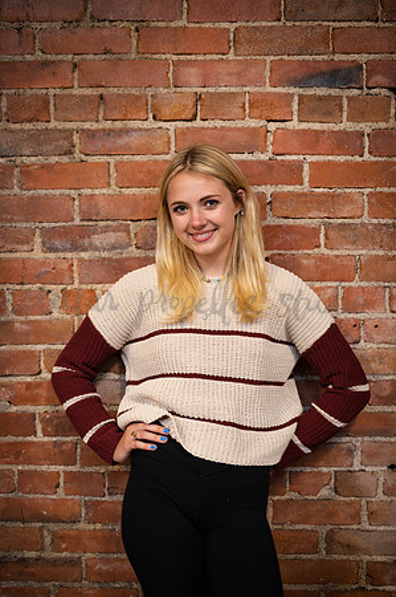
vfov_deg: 39.6
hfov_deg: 26.9
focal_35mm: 50
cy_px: 298
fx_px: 827
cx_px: 198
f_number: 2
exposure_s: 1/125
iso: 1000
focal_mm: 50
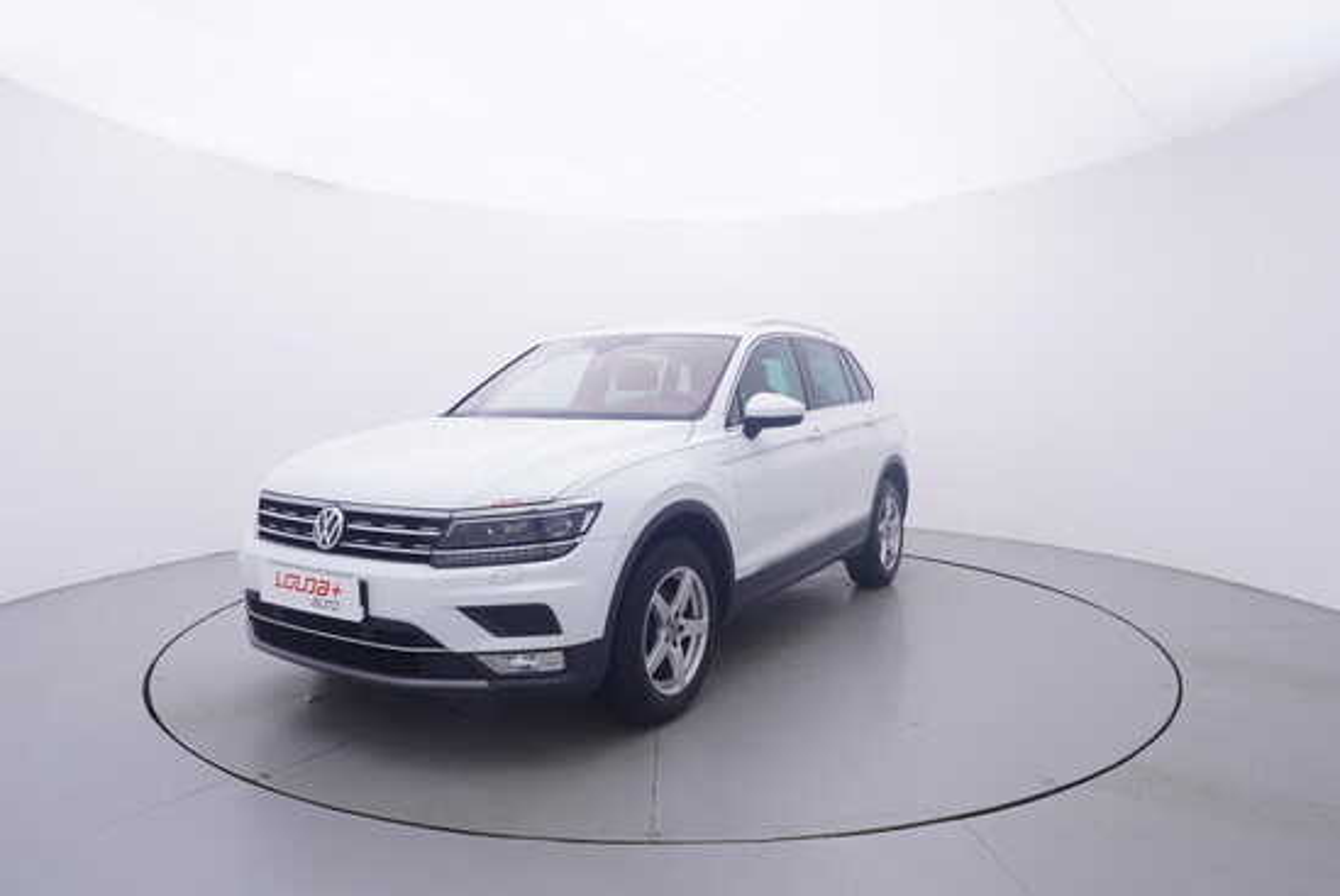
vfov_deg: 56.2
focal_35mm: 22
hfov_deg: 77.3
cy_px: 448
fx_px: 838
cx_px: 670
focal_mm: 15
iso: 200
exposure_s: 1/80
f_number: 5
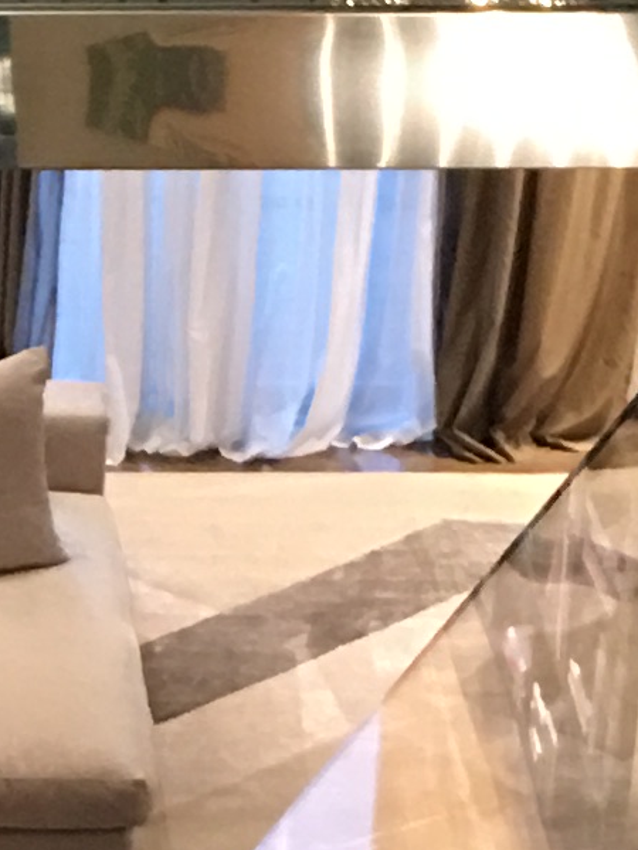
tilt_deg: -25.6
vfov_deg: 10.0
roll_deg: +1.3
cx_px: -315
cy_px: 938
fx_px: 4792
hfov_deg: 7.5
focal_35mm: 195
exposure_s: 1/8
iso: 100
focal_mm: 4.15
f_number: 2.2
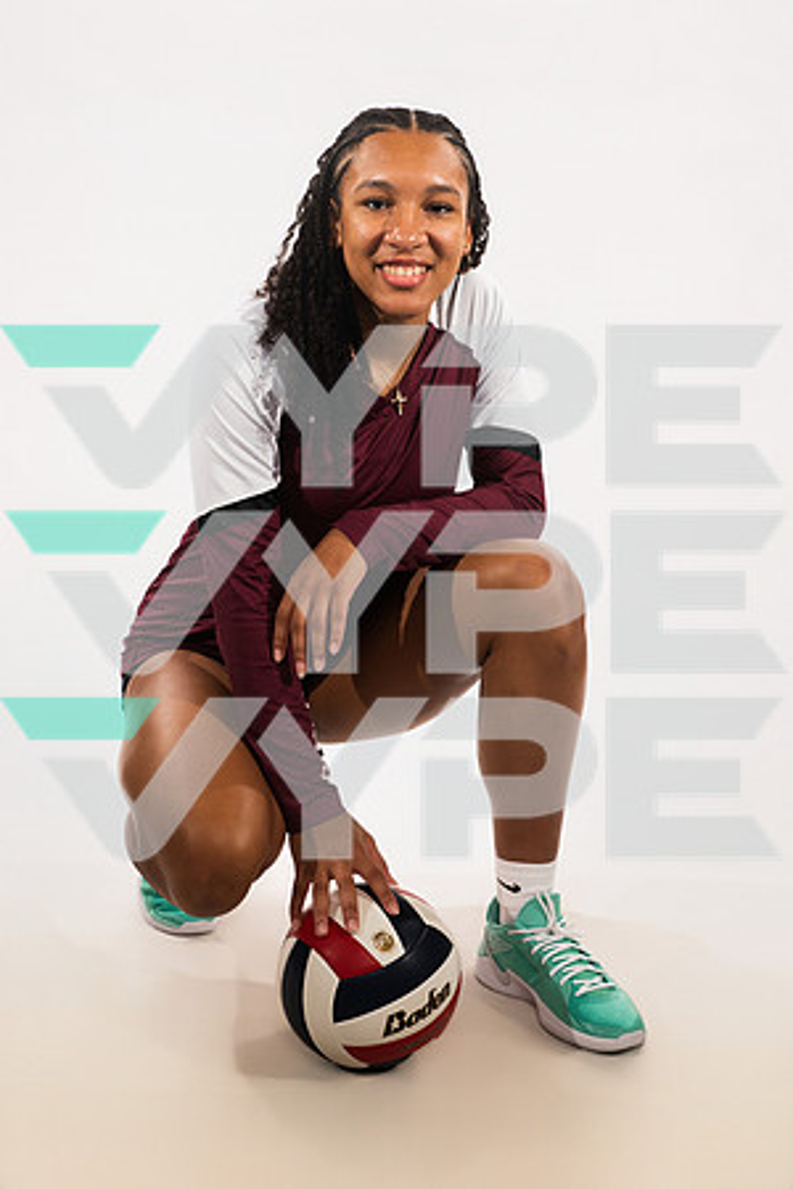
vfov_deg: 39.6
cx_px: 396
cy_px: 594
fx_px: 1652
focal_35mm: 50
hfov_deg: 27.0
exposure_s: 1/320
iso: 500
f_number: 7.1
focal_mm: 50
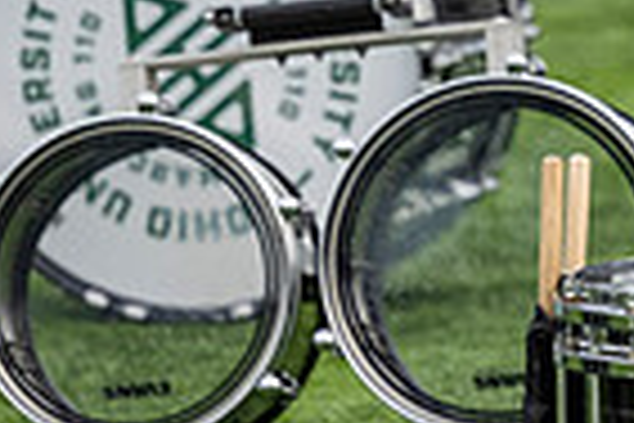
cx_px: 1097
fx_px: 15708
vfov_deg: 1.5
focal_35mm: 892
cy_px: -112
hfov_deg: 2.3
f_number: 2.8
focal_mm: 145
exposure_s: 1/500
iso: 250
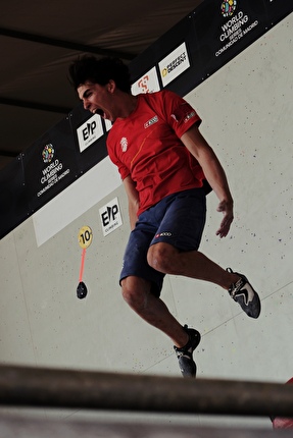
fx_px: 1464
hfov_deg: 11.4
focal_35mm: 120
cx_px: 146
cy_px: 219
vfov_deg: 17.1
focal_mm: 80
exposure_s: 1/1100
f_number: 5.6
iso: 1000
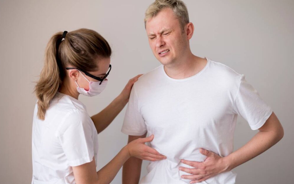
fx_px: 417
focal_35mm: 52
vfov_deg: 24.9
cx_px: 147
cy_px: 94
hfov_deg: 38.9
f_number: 1.8
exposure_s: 1/250
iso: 125
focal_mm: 50
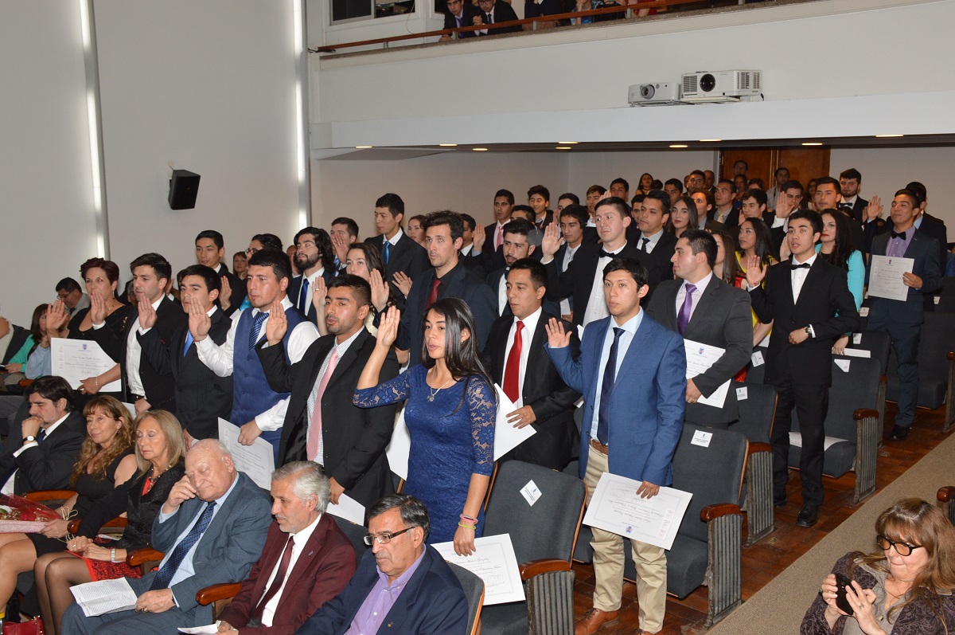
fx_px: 914
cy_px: 318
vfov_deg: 38.3
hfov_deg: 55.2
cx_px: 478
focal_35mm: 34
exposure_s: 1/160
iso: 400
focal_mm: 23
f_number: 5.6
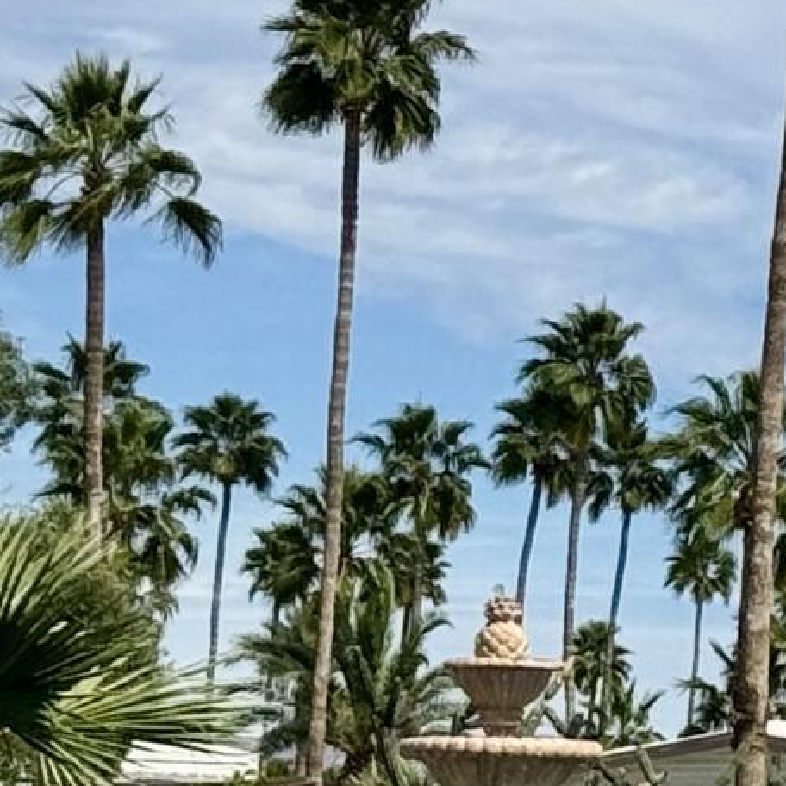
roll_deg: -0.2
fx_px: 7167
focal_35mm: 279
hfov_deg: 6.1
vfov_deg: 6.3
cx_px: 1731
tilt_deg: +0.8
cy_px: 783
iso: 64
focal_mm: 6.76
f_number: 1.78
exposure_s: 1/7092
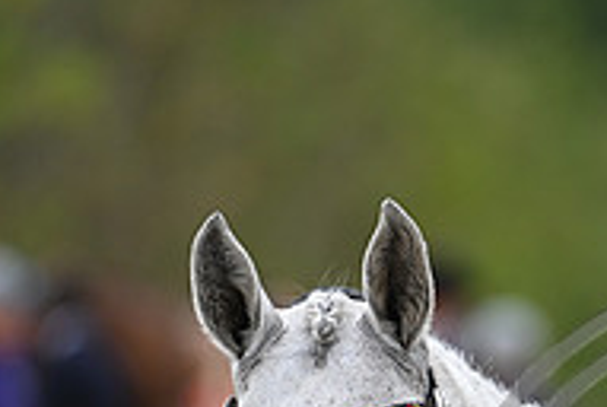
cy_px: 552
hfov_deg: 1.7
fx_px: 20467
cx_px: 731
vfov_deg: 1.1
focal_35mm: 1212
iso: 640
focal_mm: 400
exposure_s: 1/1600
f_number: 5.6
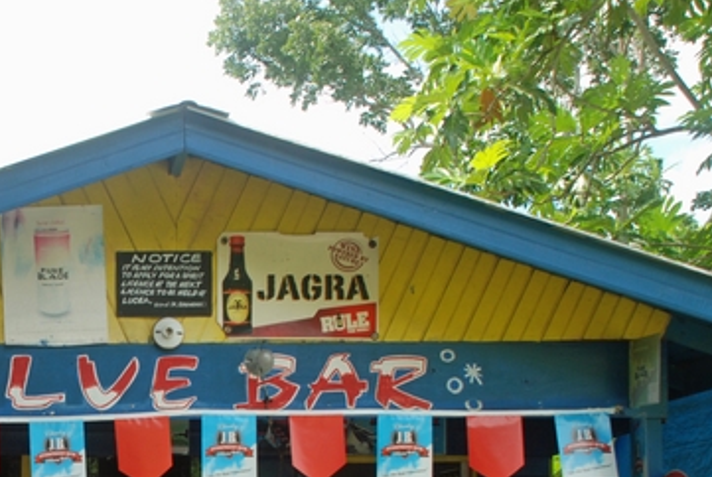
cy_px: 473
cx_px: 41
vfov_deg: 16.6
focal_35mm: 81
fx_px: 1605
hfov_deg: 24.2
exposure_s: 1/125
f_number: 5.6
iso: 100
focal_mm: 26
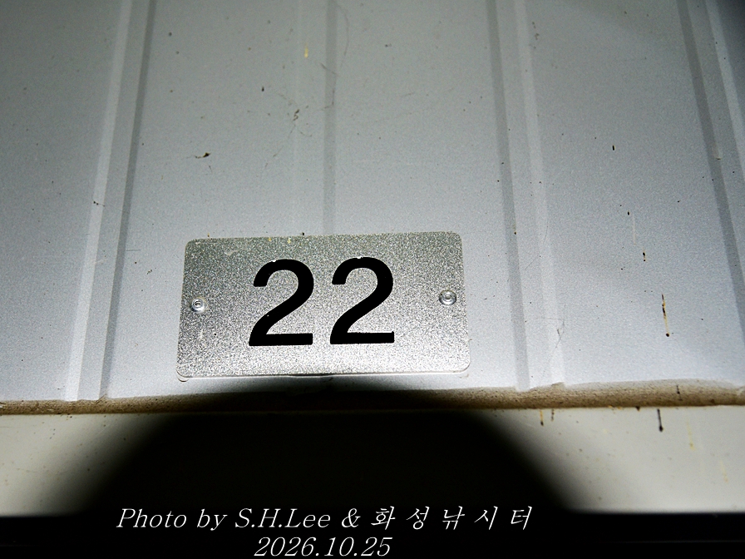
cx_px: 323
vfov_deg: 32.9
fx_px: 947
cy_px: 284
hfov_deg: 42.9
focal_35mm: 44
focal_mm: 40
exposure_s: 1/60
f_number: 4
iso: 800
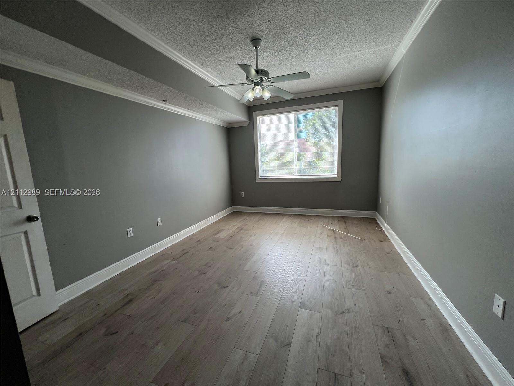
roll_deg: +3.0
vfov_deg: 89.9
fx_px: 193
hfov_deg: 106.2
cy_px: 193
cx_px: 257
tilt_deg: -10.1
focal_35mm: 13
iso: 32
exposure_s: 1/141
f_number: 1.8
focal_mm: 1.57
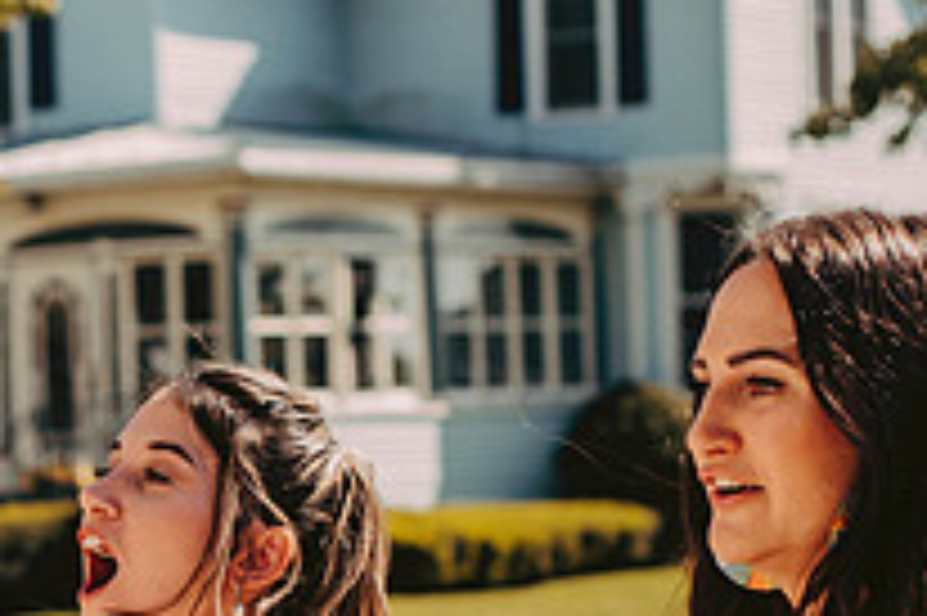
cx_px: 9
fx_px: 3628
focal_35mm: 141
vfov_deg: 9.6
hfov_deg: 14.3
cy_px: 614
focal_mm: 50
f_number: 2.8
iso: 200
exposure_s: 1/640
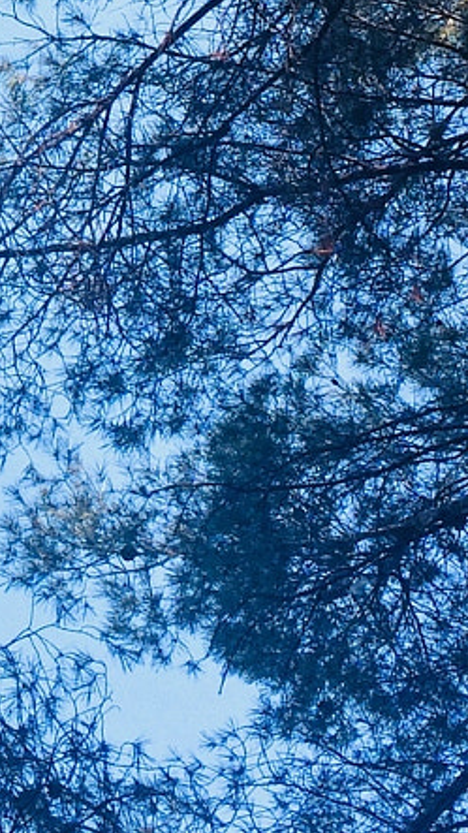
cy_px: 17
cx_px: -194
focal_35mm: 114
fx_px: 2516
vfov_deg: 18.3
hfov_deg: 10.3
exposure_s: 1/461
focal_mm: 4.15
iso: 32
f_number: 2.2
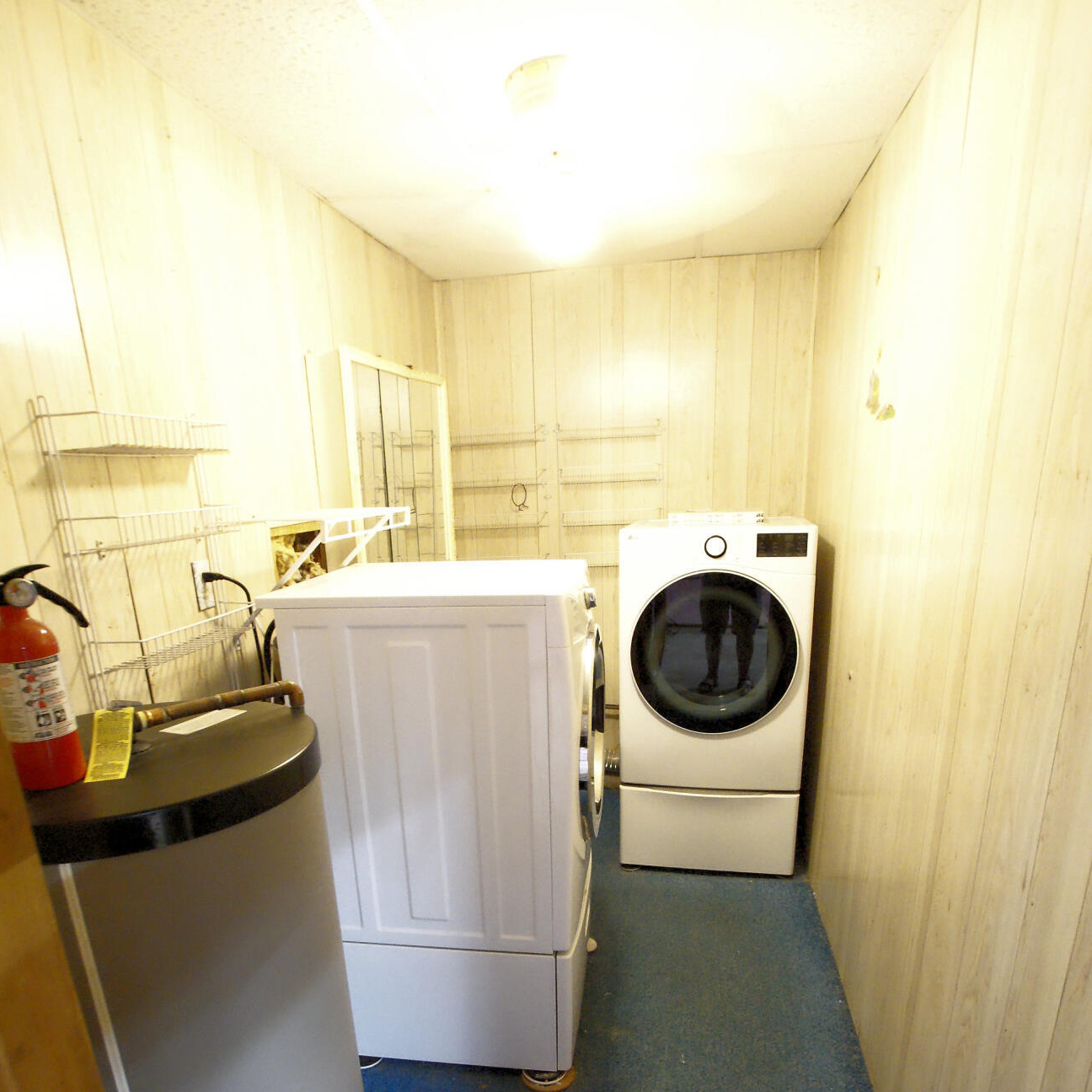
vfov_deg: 68.2
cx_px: 534
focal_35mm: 22
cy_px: 742
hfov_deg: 70.5
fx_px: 773
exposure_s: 1/5
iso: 3200
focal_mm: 11
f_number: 4.5
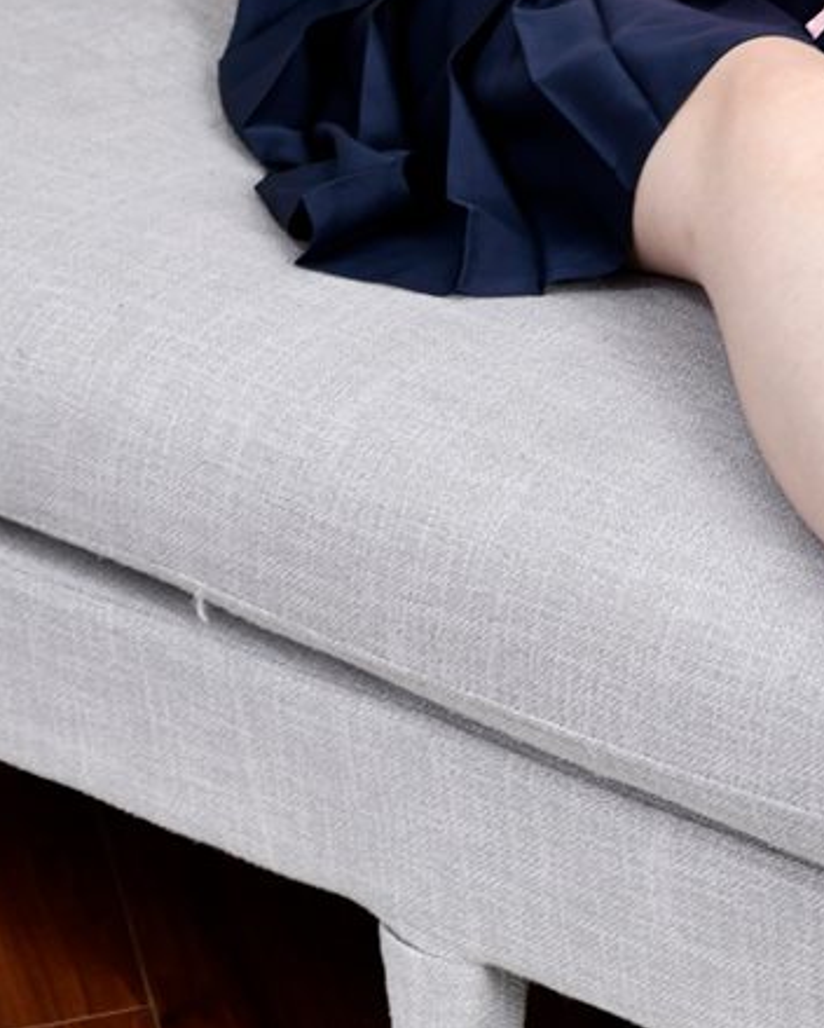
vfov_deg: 11.4
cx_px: 1103
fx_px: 4992
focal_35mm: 164
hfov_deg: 9.3
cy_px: -386
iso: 800
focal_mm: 50
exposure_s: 1/125
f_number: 5
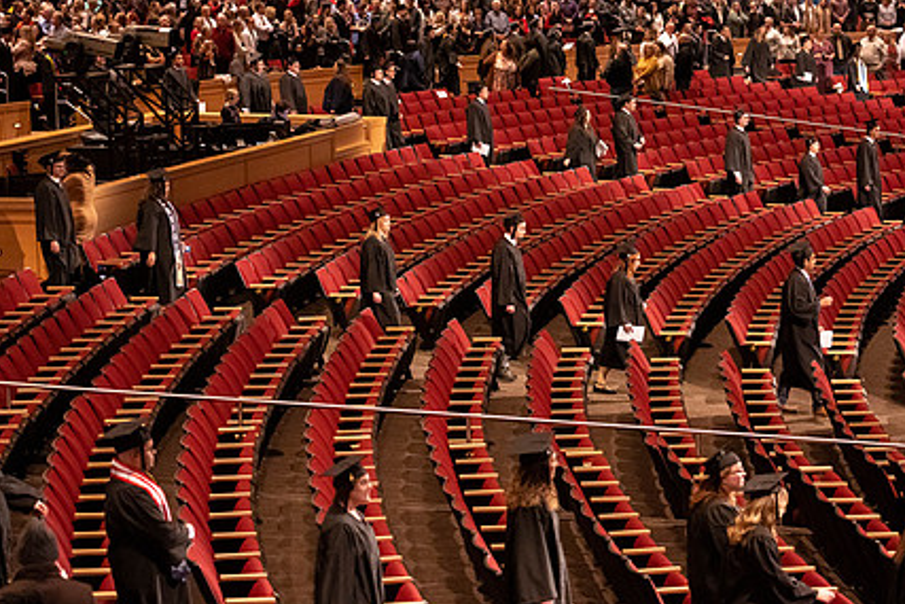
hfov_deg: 21.4
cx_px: 576
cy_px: 321
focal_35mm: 95
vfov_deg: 14.4
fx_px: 2389
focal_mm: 70
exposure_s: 1/160
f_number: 2.8
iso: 4000
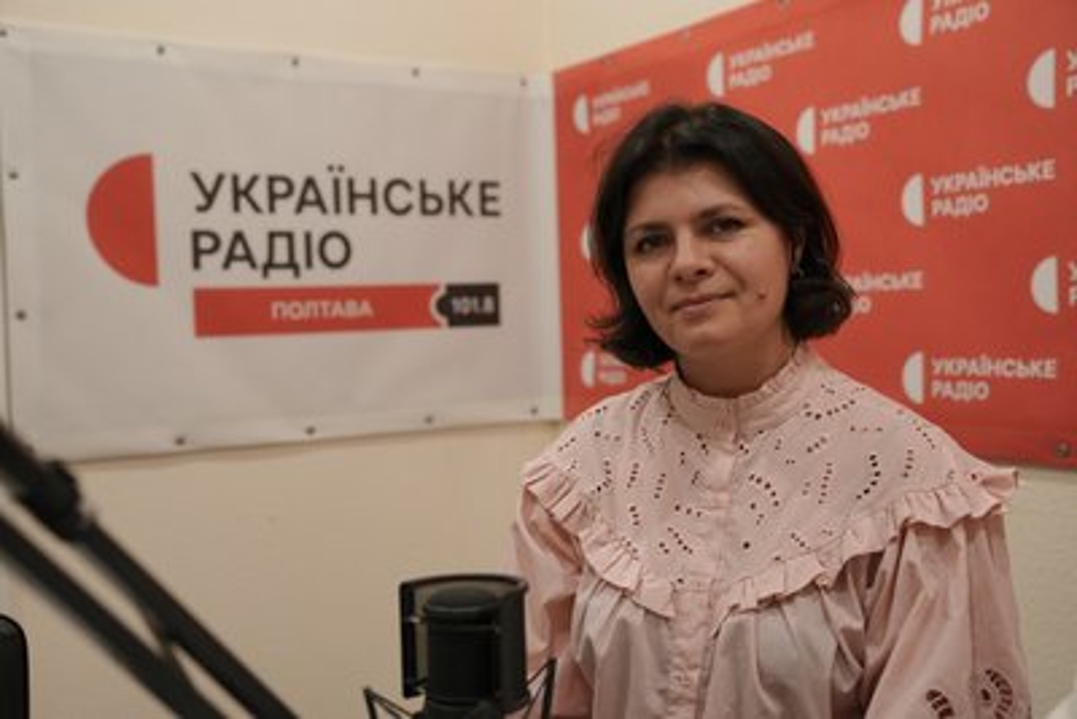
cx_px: 538
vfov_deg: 32.7
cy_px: 360
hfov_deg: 47.4
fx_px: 1227
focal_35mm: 41
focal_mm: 41
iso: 2000
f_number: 3.5
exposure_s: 1/250
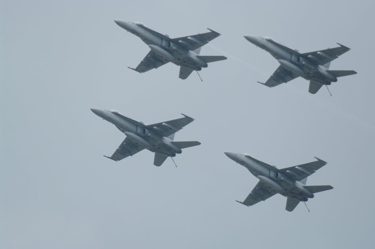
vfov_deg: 2.3
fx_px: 6242
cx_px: 188
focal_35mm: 600
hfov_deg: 3.4
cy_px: 124
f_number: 8
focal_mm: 400
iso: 200
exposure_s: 1/500
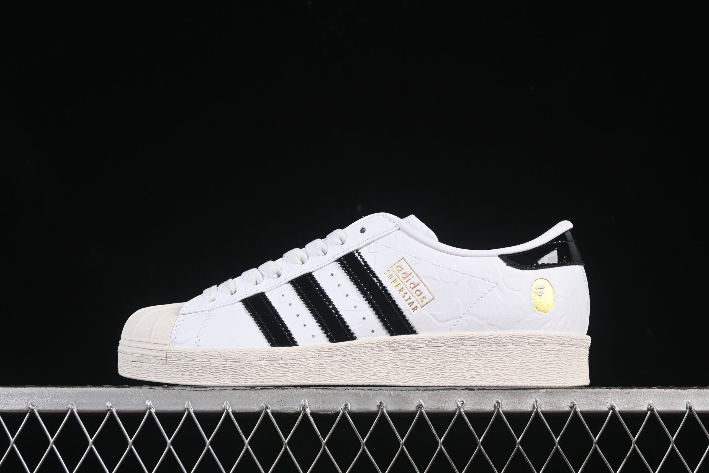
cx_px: 354
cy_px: 236
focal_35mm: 75
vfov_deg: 18.2
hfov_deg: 27.0
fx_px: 1477
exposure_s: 1/60
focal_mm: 50
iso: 160
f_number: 8
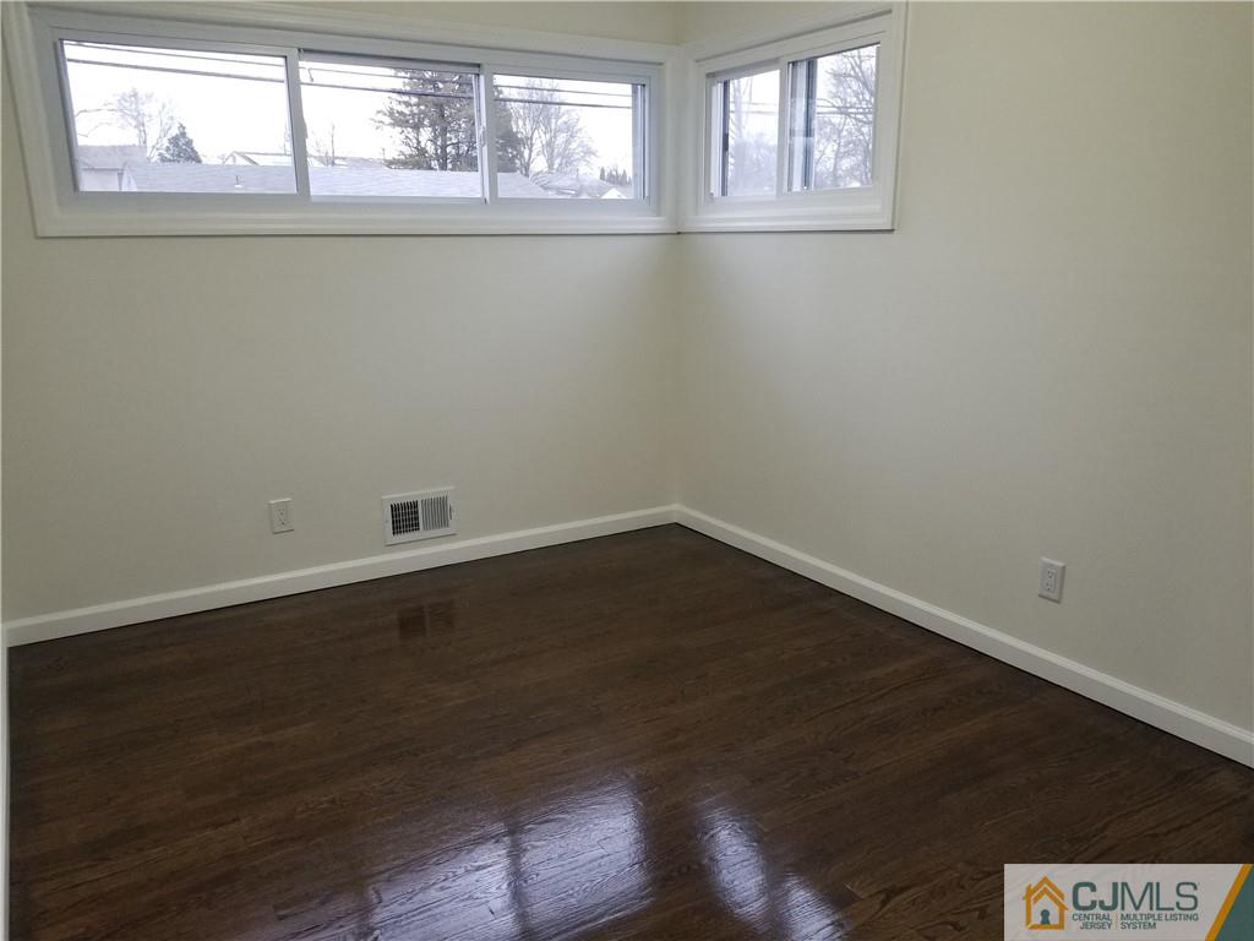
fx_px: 942
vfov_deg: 53.1
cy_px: 470
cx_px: 627
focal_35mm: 26
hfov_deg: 67.3
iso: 200
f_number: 1.7
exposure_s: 1/60
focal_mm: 4.3
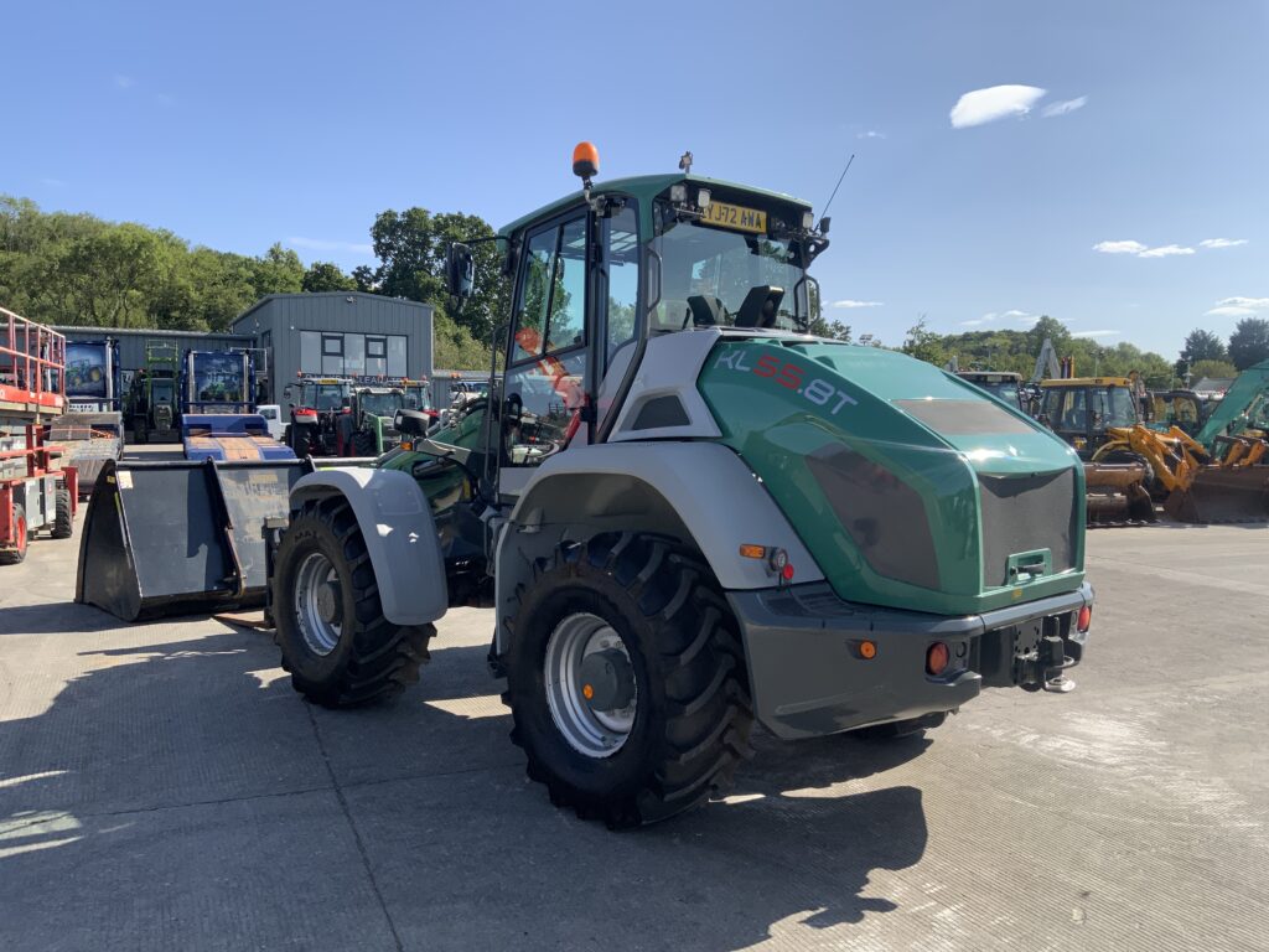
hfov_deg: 61.7
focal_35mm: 29
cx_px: 634
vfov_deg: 48.2
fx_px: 1063
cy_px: 476
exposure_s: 1/1377
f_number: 1.8
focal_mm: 3
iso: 16
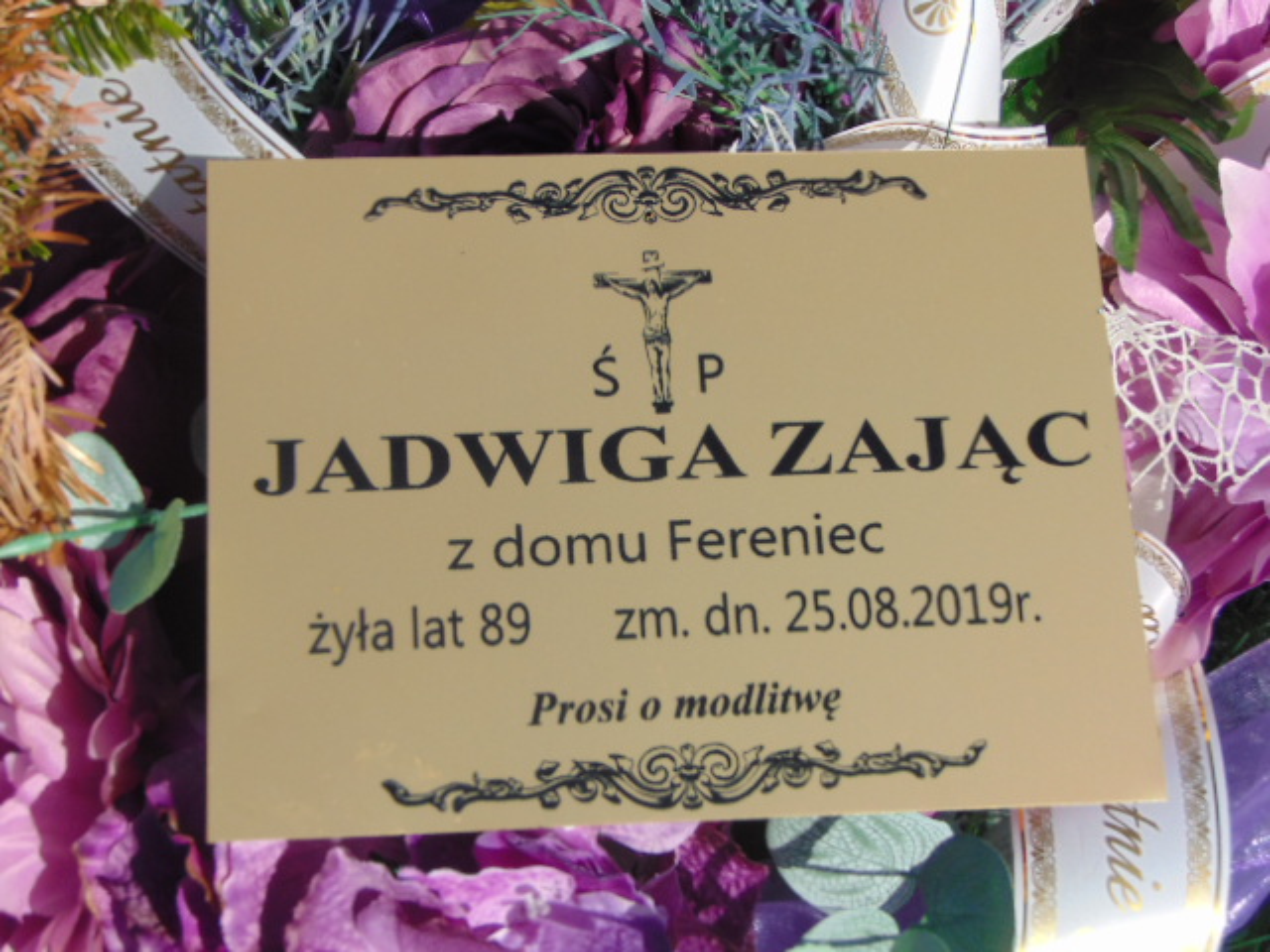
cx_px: 635
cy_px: 476
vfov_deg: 24.4
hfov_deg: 32.2
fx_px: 2201
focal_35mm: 60
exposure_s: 1/250
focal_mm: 10.8
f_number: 9.3
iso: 80
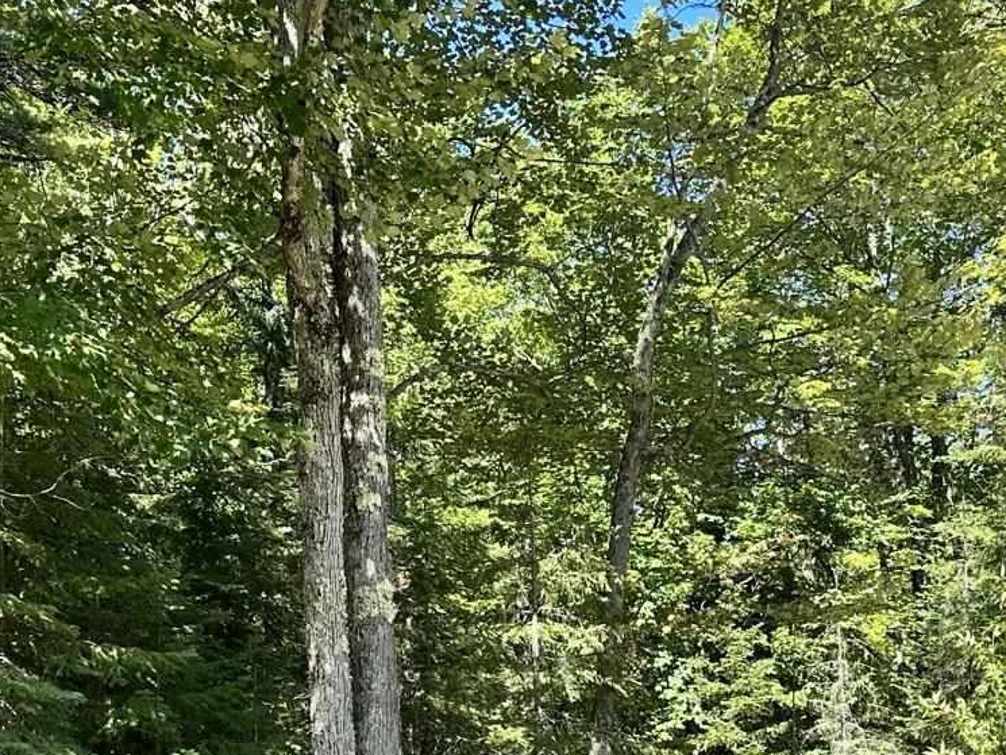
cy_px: 743
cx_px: 564
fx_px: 1918
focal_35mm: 66
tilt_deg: +4.8
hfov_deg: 29.4
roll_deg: +1.9
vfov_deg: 21.5
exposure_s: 1/1374
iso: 80
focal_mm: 6.86
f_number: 1.78
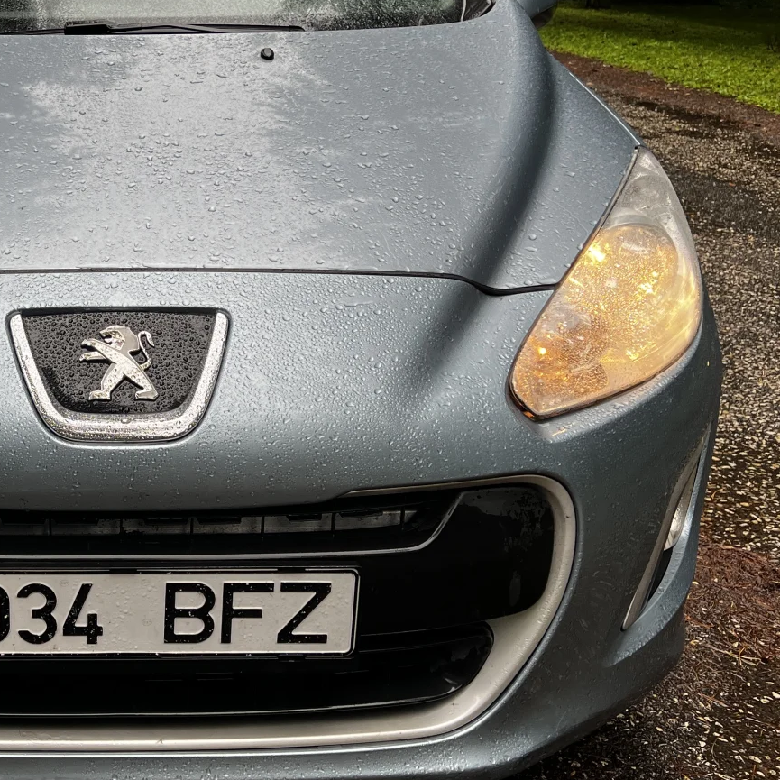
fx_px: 1300
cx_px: 73
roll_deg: -1.9
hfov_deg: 31.8
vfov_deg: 33.4
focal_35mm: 51
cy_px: 341
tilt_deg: -17.8
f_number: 1.5
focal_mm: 5.7
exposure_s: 1/340
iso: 50
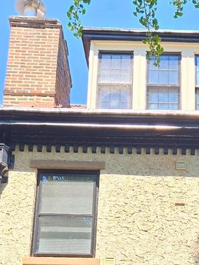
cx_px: 186
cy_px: 396
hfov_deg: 16.5
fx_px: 674
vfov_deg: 19.4
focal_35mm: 88
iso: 80
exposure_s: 1/1343
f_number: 1.8
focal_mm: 5.4
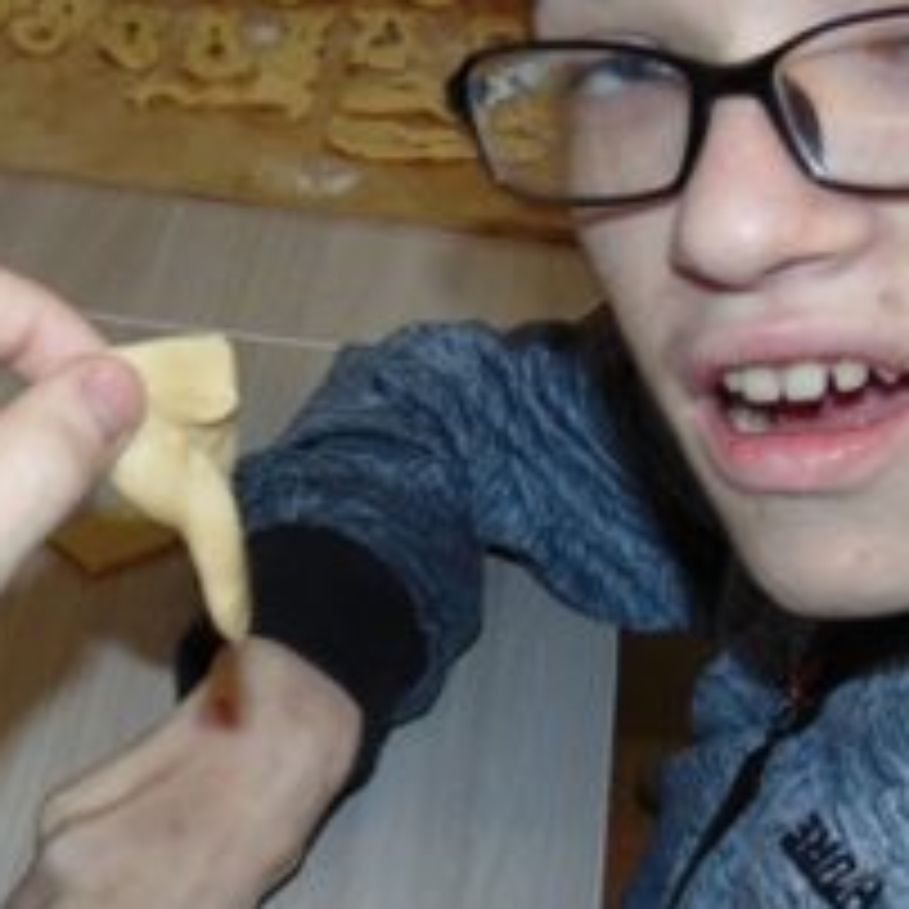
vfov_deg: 24.6
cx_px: 189
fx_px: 2080
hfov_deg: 24.3
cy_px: 567
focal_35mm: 70
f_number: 3
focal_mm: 4.5
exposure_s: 1/30
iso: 80
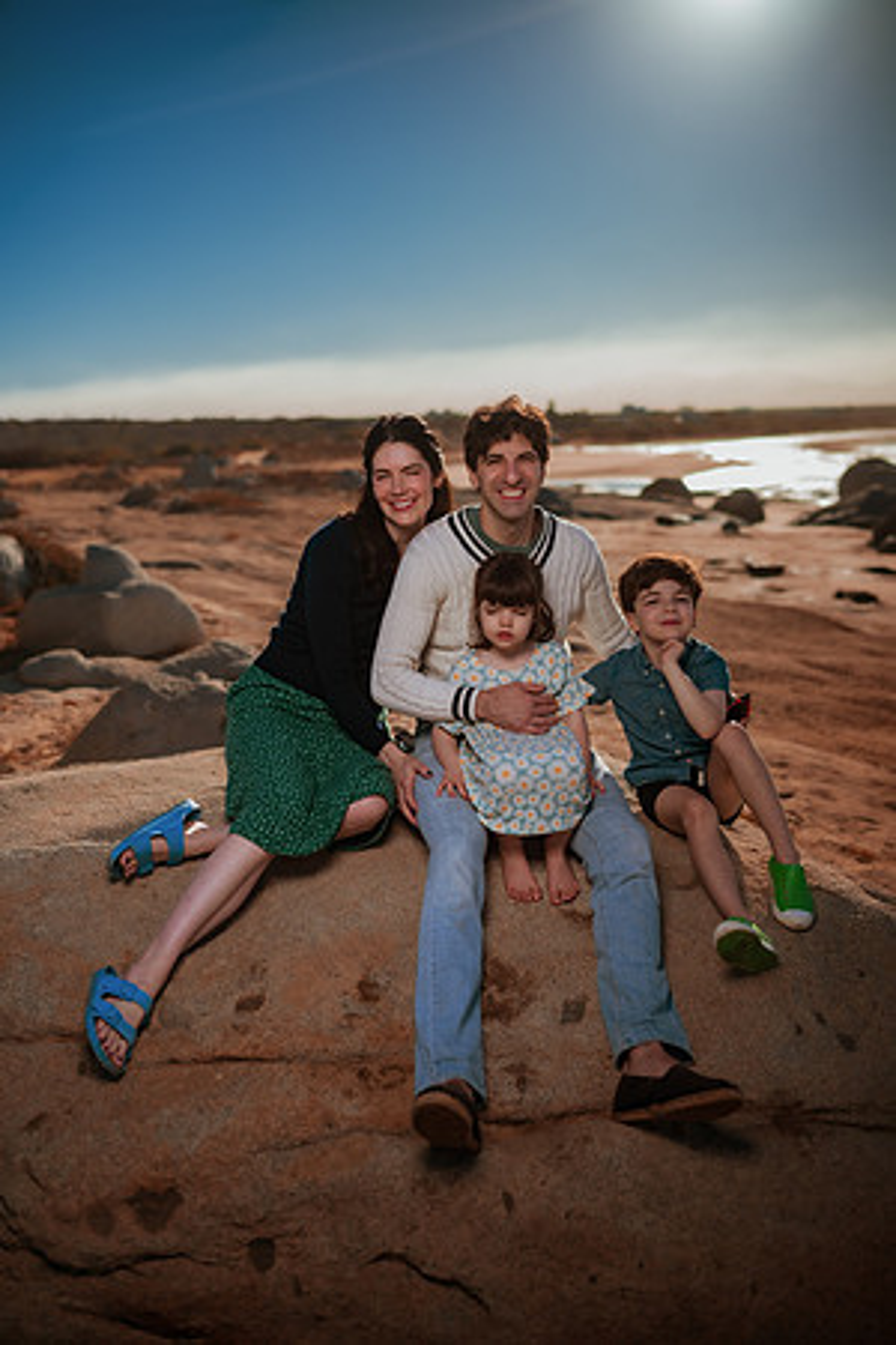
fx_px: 1307
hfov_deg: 37.9
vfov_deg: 54.4
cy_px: 672
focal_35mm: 35
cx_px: 448
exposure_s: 1/8000
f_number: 2
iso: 50
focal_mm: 35
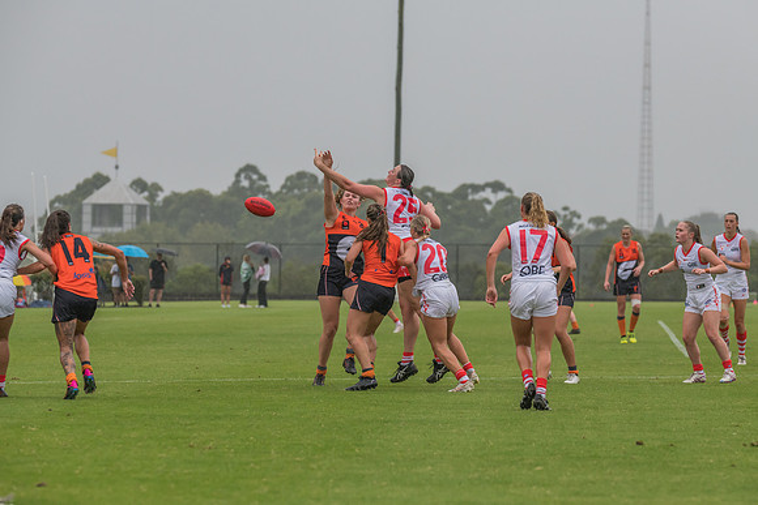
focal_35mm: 237
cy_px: 242
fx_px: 4993
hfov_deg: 8.7
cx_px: 403
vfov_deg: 5.8
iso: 800
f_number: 7.1
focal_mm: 220
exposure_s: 1/2000
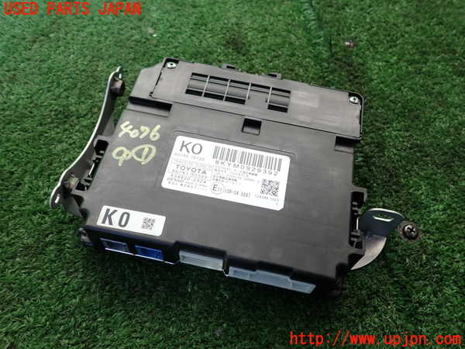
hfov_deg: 60.0
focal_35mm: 30
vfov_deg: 46.8
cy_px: 174
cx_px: 232
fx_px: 403
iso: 100
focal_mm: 5.4
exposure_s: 1/160
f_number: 2.3
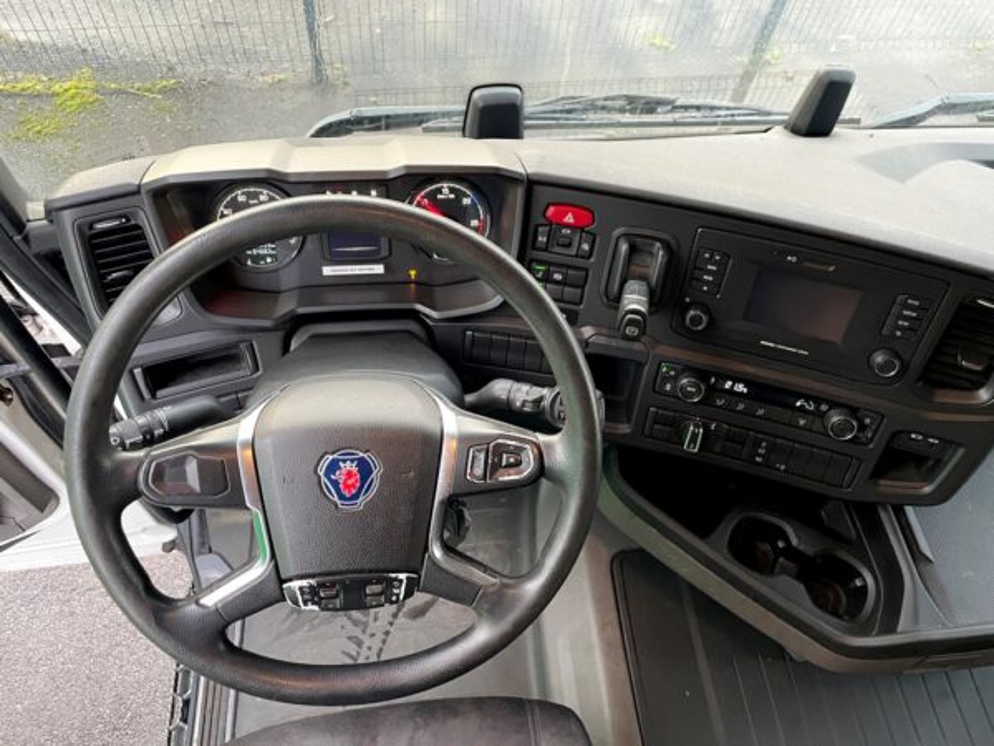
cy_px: 373
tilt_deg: -59.9
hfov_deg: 67.3
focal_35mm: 26
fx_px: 747
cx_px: 497
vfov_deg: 53.1
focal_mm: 4.2
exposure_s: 1/60
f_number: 1.6
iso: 320
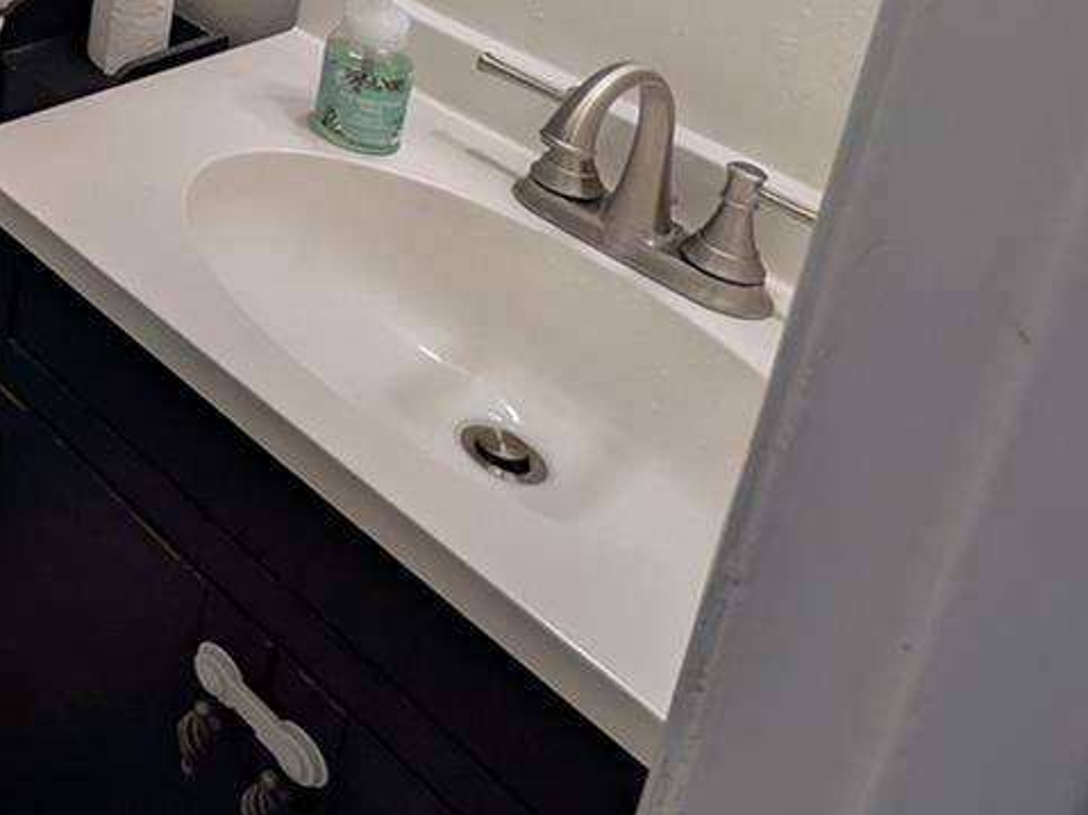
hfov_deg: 29.6
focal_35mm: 40
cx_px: -518
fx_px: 1257
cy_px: -381
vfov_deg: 26.7
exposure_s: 1/120
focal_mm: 2.02
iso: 57
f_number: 1.7
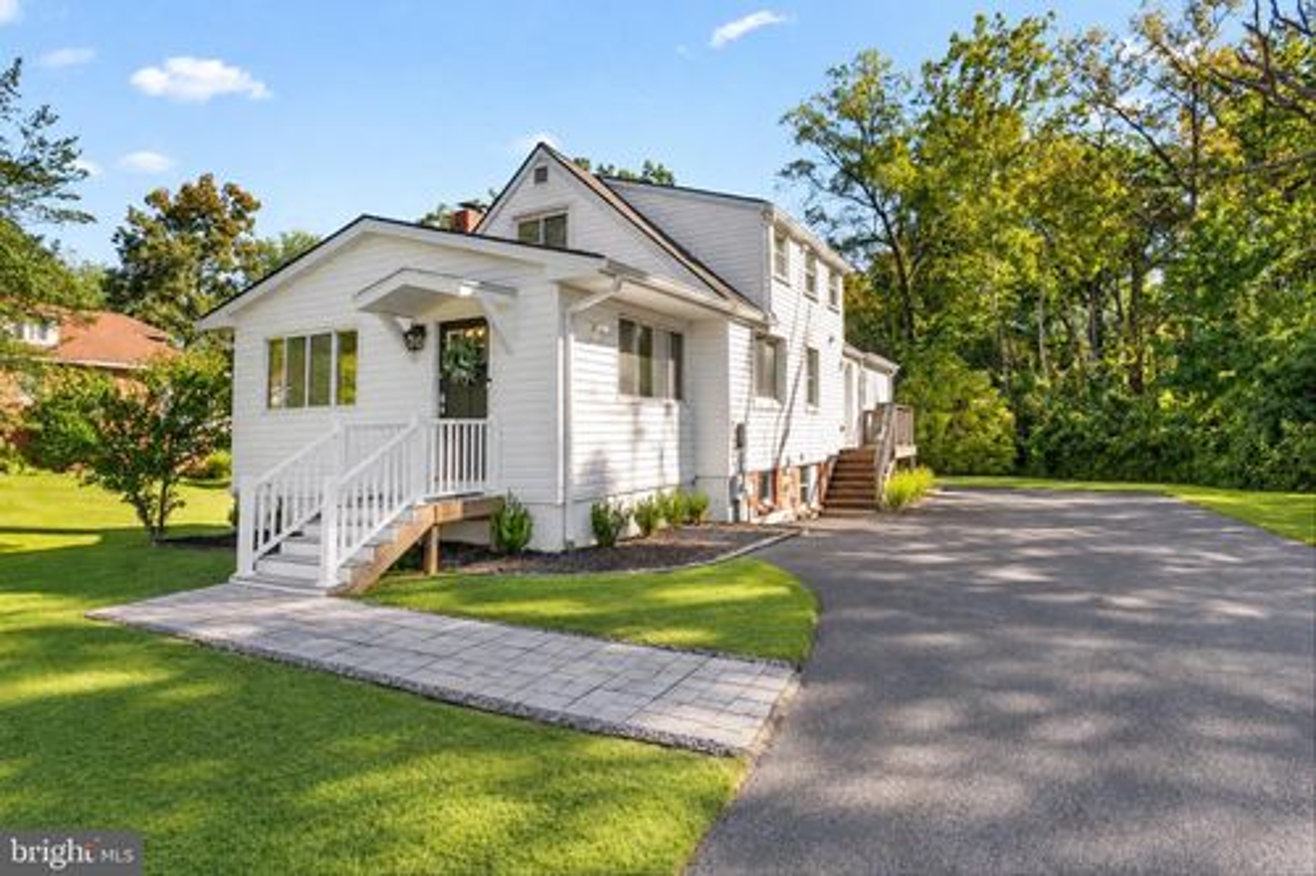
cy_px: 438
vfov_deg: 63.2
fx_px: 713
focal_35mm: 20
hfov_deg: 85.4
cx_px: 658
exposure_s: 1/200
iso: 640
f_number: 9
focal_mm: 13
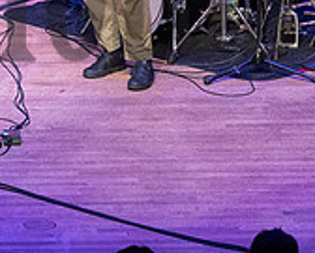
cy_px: -37
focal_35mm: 534
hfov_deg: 3.6
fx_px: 4987
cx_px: -195
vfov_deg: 2.9
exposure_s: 1/80
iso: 3200
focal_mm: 110
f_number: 8
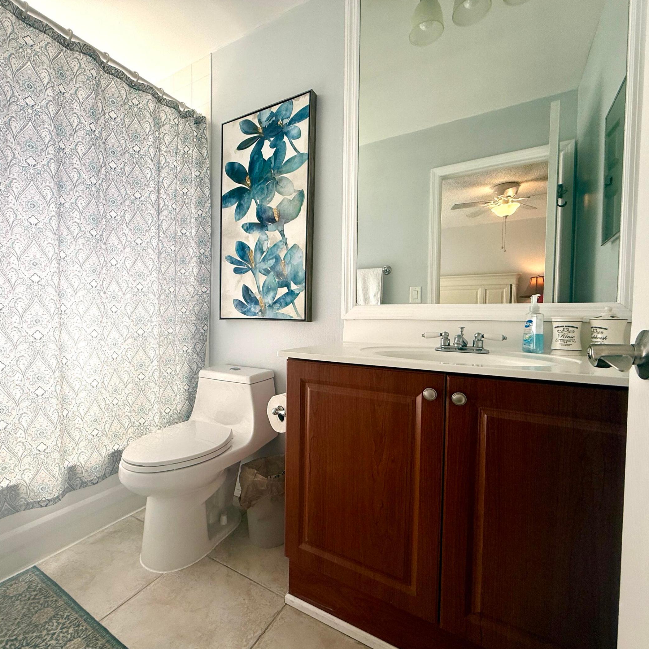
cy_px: 331
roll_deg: -1.0
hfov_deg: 83.2
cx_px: 269
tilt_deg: -1.3
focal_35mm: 17
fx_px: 361
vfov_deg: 84.0
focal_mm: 2.22
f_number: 2.2
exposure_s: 1/301
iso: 50
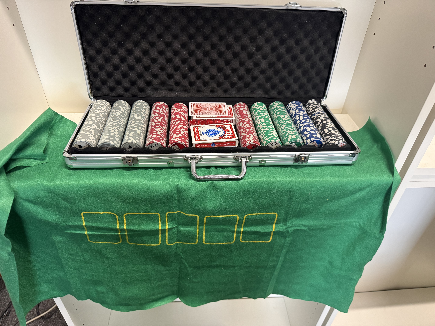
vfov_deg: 56.8
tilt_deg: -37.7
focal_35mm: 24
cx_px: 218
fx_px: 302
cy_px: 163
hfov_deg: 71.6
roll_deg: -2.9
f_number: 1.78
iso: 400
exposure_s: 1/50
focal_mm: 6.76
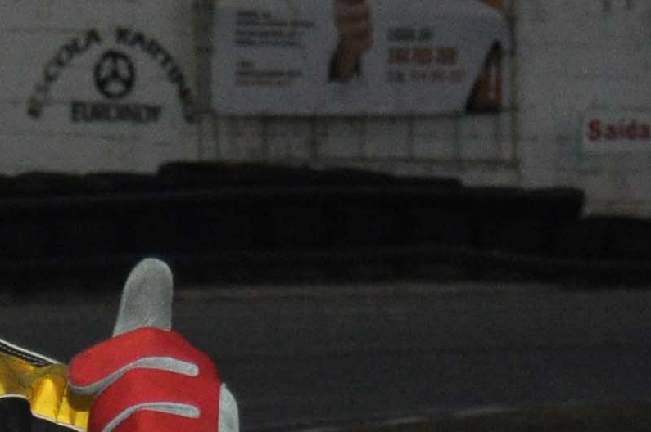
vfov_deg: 5.2
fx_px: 4678
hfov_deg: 7.9
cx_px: -41
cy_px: 852
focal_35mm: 259
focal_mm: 32
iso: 800
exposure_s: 1/60
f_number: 4.5
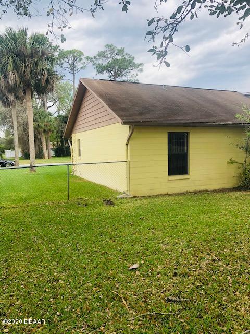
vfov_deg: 63.4
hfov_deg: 49.7
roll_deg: +0.0
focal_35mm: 28
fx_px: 270
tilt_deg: -4.2
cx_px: 125
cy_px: 167
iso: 20
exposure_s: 1/442
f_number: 1.8
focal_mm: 3.99
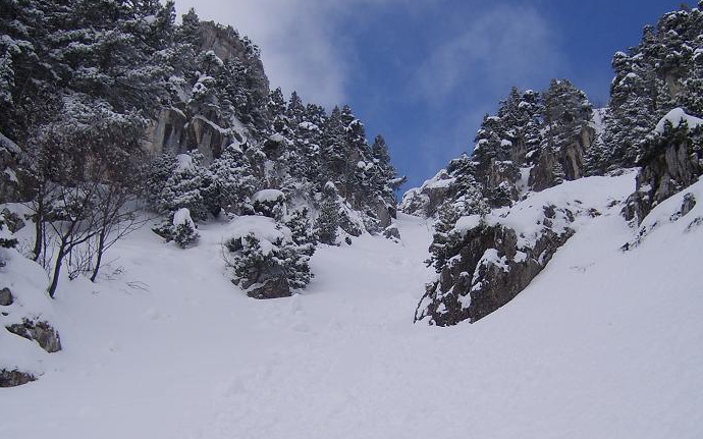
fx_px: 1015
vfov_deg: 24.1
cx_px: 375
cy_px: 341
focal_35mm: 53
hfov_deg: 38.2
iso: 50
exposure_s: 1/350
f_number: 7.1
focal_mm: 5.8
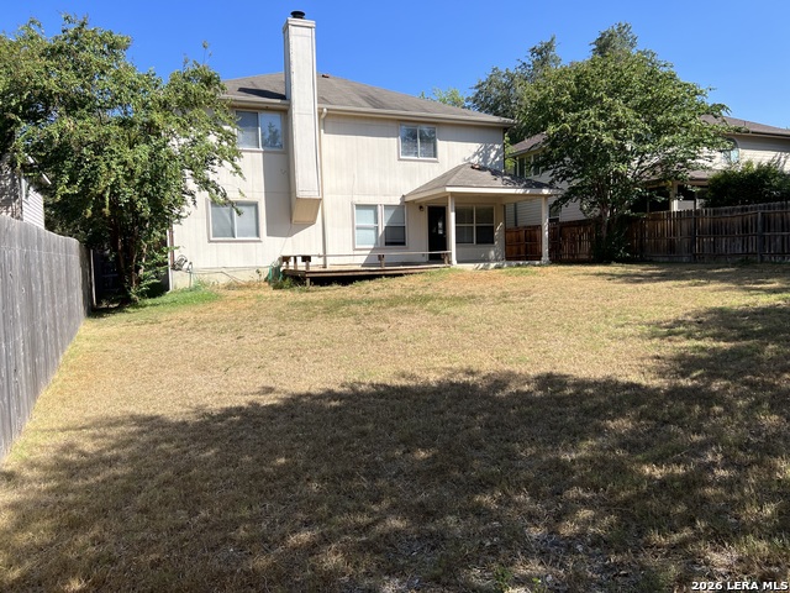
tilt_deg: -3.6
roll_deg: +1.1
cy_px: 296
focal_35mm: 26
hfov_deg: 67.3
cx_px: 395
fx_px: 593
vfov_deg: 53.1
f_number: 1.5
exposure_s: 1/3165
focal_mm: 5.7
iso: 50
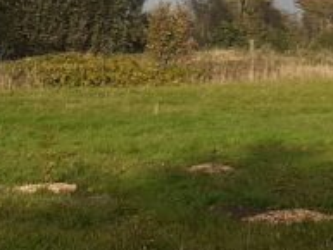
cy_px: -290
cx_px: 336
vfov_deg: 9.5
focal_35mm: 143
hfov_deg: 13.6
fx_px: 1376
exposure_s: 1/1695
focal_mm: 3.6
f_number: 1.9
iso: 40
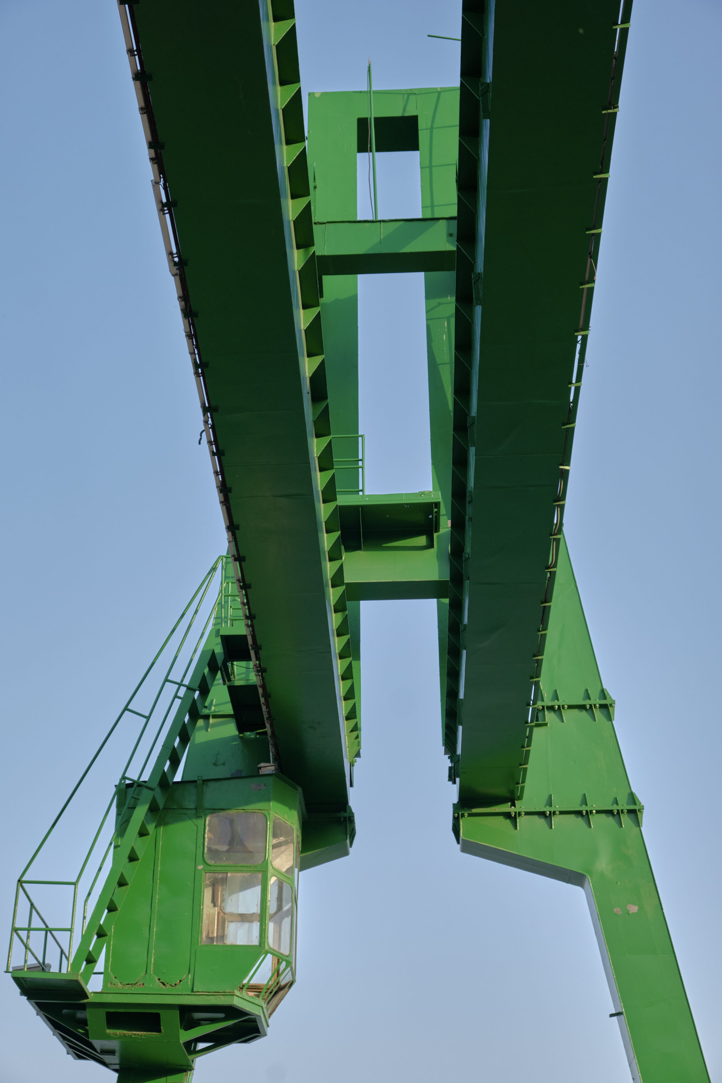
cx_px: 361
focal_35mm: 59
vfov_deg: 33.9
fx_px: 1775
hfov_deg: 23.0
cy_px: 542
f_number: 6.4
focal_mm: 39
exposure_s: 1/350
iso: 400
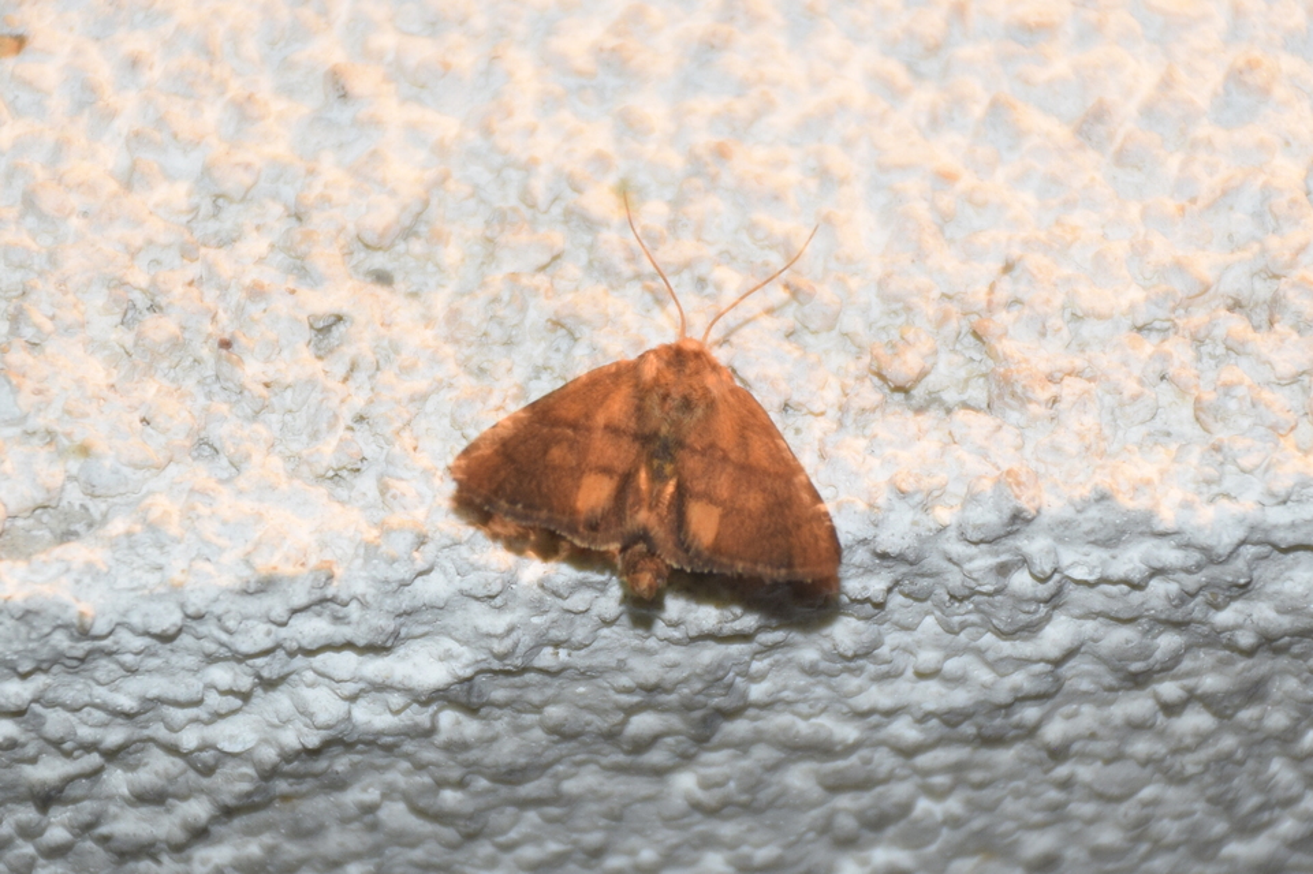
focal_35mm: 210
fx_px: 7656
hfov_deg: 9.8
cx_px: 656
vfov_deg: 6.5
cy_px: 437
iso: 320
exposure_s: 1/60
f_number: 7.1
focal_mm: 140
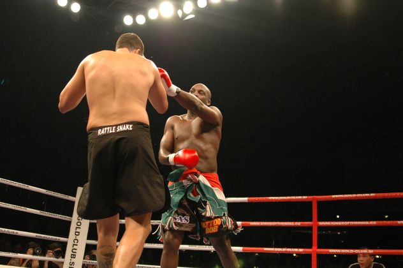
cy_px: 134
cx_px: 202
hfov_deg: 46.4
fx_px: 470
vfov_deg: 31.8
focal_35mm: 42
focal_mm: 28
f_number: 2.8
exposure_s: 1/400
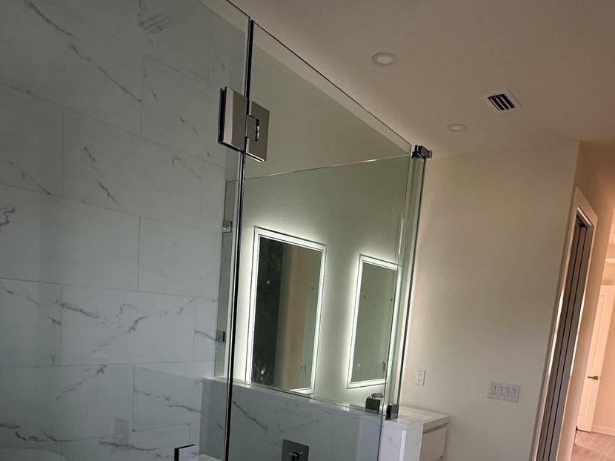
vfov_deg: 47.7
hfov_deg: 65.3
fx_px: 480
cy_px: 387
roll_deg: -5.1
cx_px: 317
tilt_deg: -8.5
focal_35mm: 27
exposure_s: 1/99
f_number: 2.2
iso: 125
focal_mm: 2.22
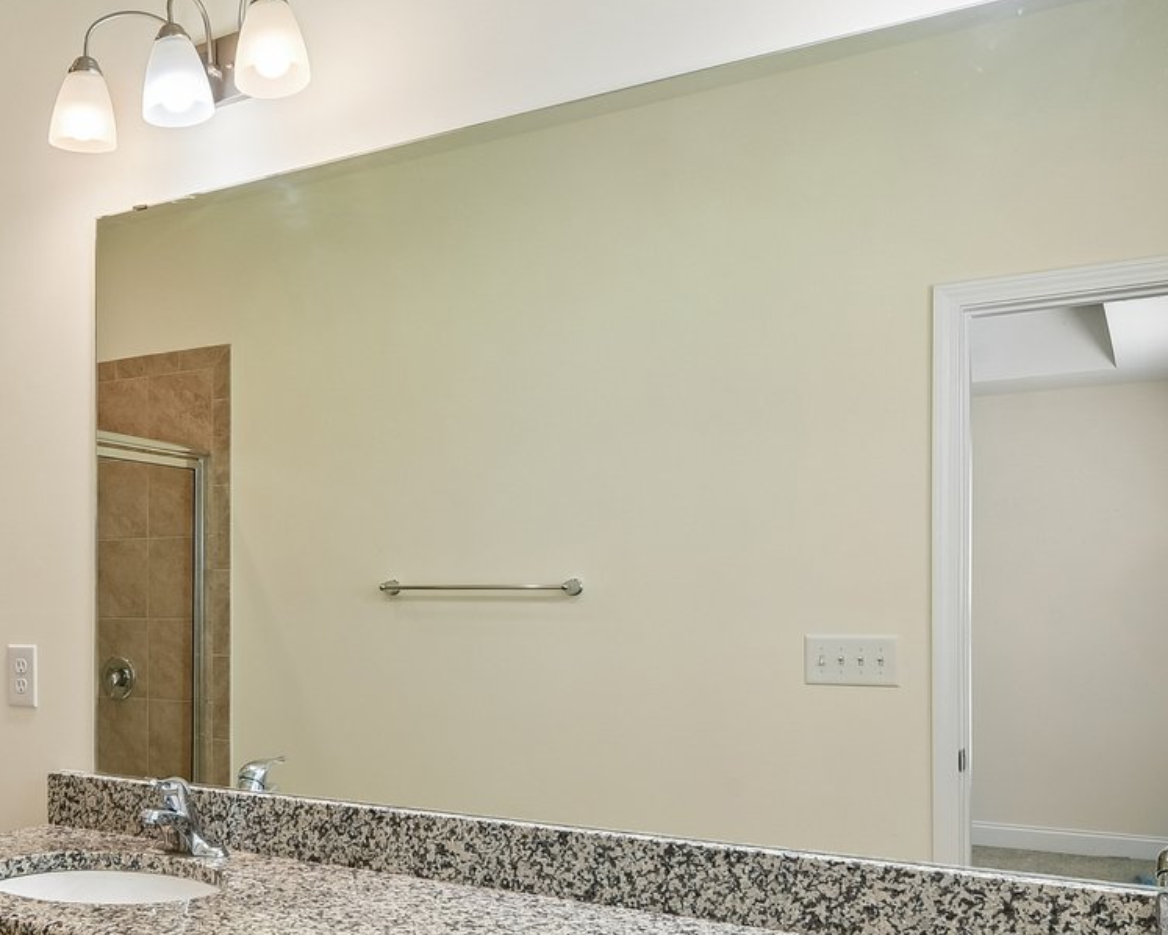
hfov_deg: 47.7
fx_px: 1245
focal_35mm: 36
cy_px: 611
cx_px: 247
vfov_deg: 40.7
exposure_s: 1/15
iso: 200
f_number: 11
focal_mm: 14
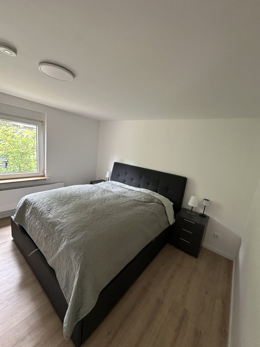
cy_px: 174
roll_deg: -7.7
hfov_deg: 85.7
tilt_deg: -9.7
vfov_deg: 102.1
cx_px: 130
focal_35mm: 14
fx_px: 140
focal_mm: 2.22
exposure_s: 1/60
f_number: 2.2
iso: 400
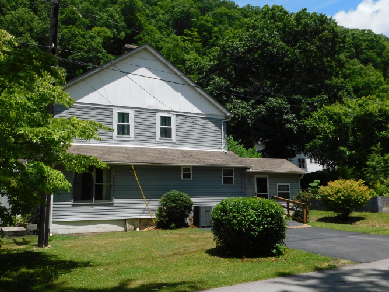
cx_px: 194
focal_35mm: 36
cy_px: 146
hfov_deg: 51.4
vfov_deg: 39.6
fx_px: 404
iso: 125
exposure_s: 1/1250
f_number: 3.5
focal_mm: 6.3
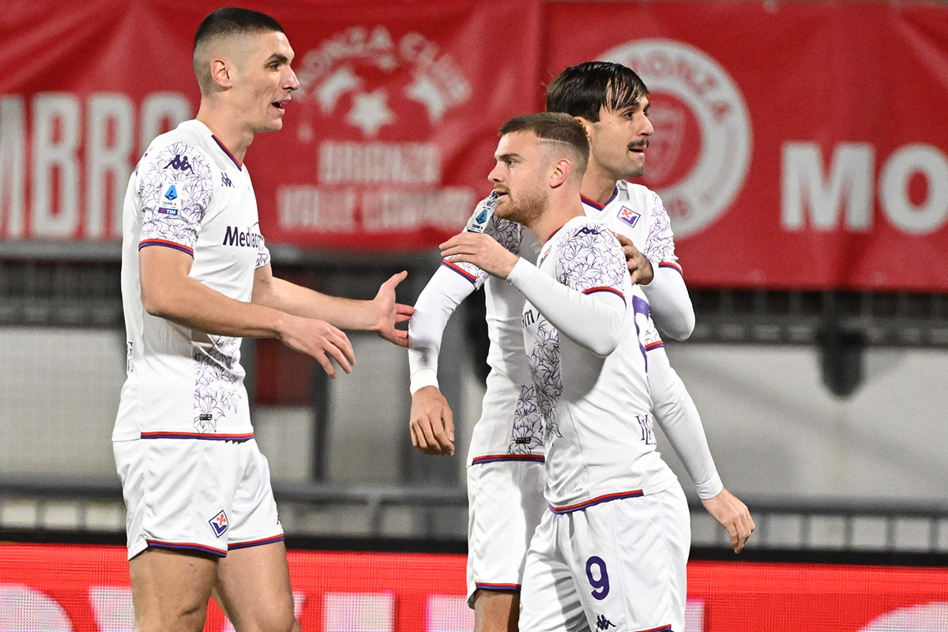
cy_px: 316
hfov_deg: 3.5
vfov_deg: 2.4
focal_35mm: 585
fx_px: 15404
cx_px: 474
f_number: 4
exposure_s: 1/1600
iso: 5000
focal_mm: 390
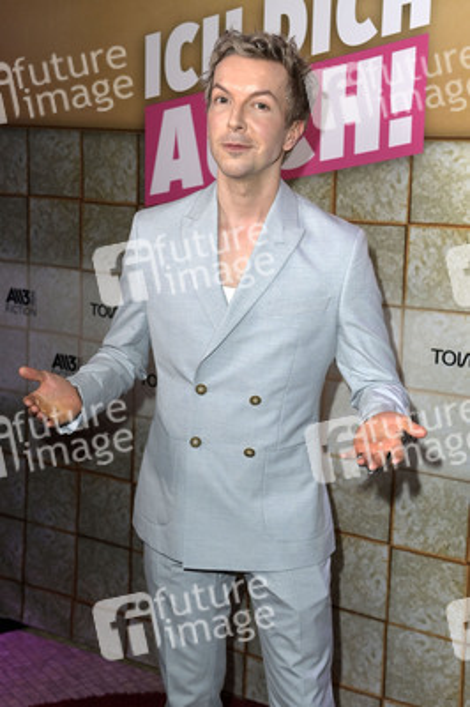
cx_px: 235
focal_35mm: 45
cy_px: 354
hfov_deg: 29.8
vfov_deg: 43.6
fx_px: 883
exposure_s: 1/200
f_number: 5
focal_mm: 45
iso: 500
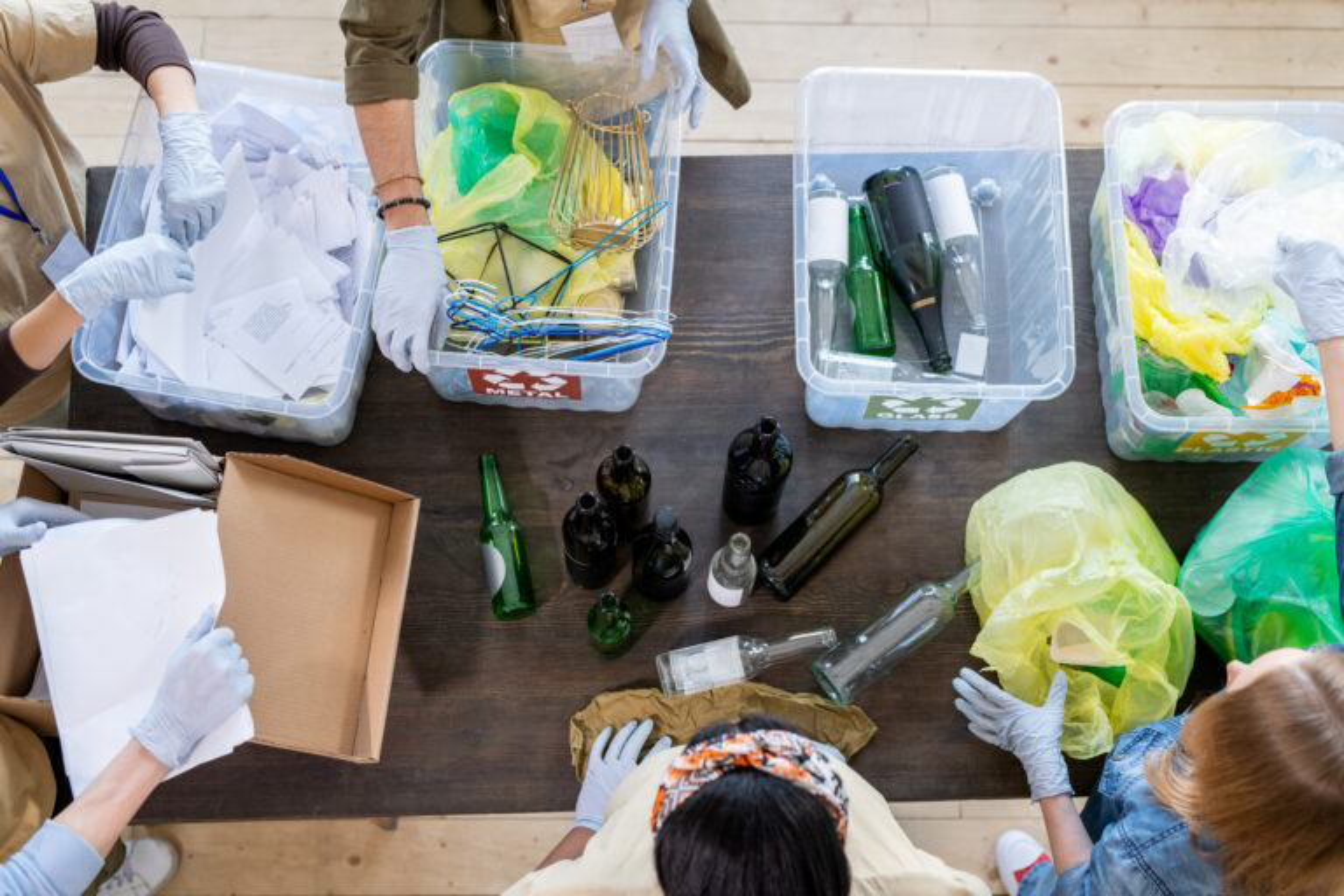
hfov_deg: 39.6
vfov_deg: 27.0
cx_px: 672
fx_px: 1867
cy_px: 448
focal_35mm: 50
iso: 800
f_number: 3.5
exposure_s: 1/200
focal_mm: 50
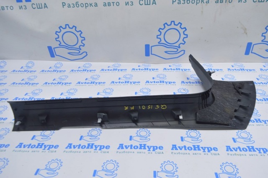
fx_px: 223
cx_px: 134
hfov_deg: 62.0
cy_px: 89
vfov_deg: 43.5
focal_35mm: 30
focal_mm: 20
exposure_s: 1/20
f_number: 5.6
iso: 400
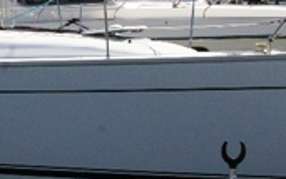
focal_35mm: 113
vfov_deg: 11.5
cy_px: -2
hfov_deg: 17.4
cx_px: -78
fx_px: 879
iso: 1600
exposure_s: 1/2000
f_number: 13
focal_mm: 21
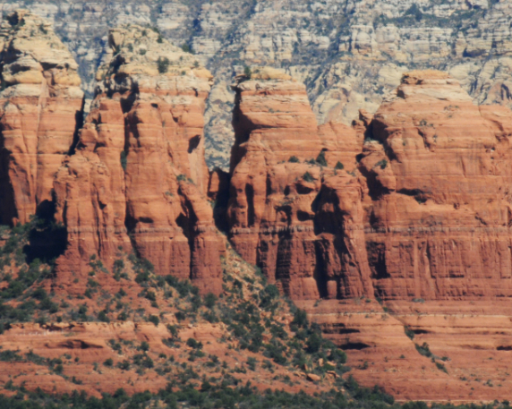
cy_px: 175
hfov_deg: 3.9
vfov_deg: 3.1
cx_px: 174
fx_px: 7452
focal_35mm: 492
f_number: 6.3
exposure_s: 1/4000
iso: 640
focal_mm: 200
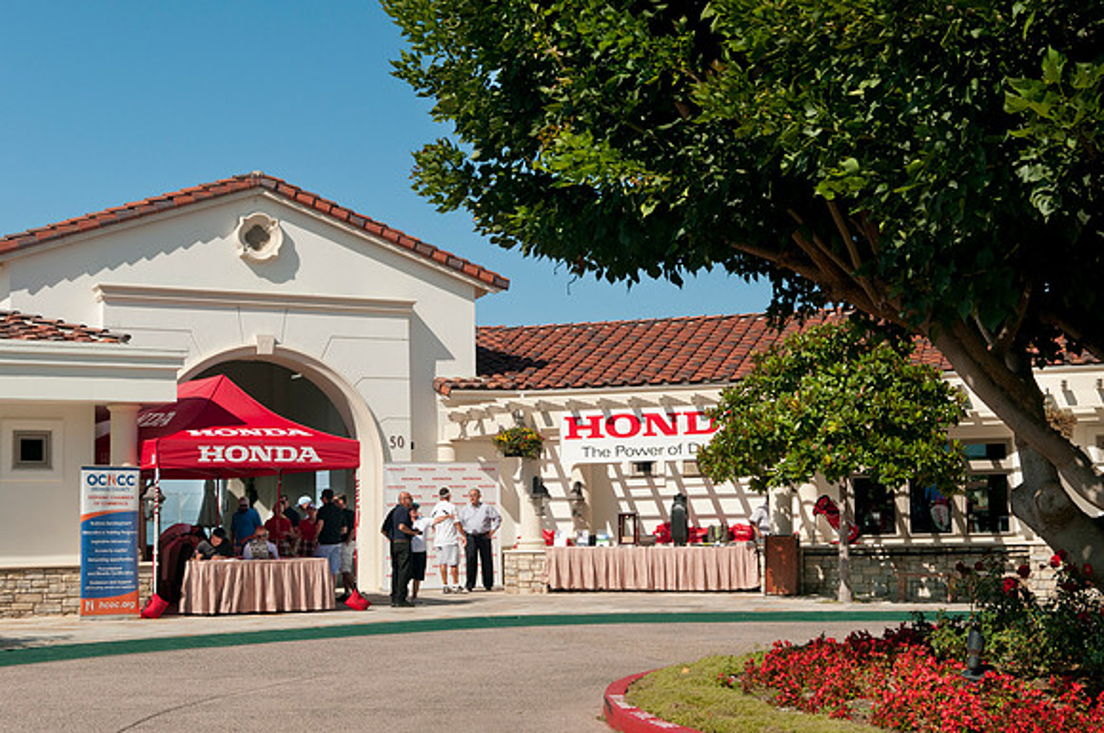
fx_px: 1608
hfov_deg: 37.9
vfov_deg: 25.7
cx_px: 552
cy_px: 366
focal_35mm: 52
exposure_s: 1/320
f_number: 9
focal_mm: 35
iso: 200
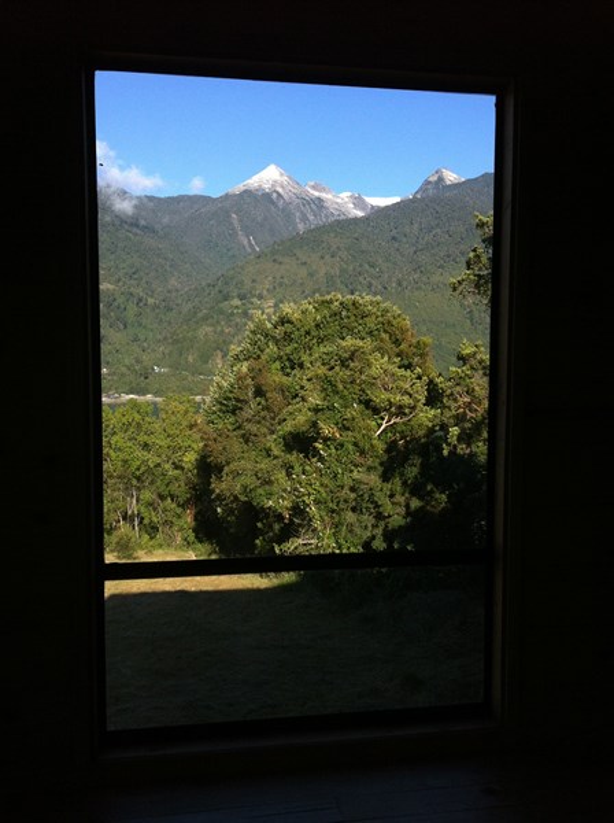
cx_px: 307
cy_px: 412
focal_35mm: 35
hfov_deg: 40.6
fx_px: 830
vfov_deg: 52.7
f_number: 2.8
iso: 80
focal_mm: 3.85
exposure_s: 1/1257
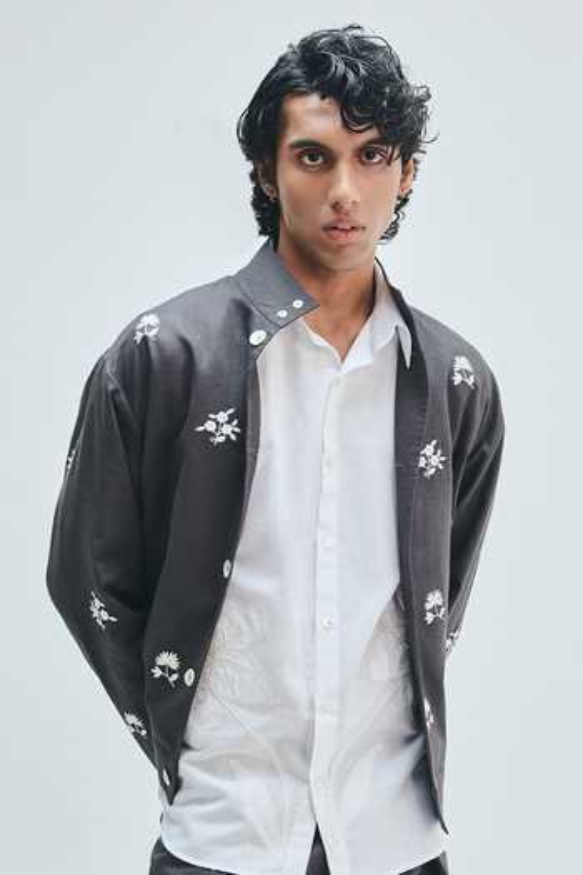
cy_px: 438
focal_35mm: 70
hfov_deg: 19.5
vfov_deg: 28.8
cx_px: 292
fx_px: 1700
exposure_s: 1/125
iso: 400
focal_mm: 70
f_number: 8
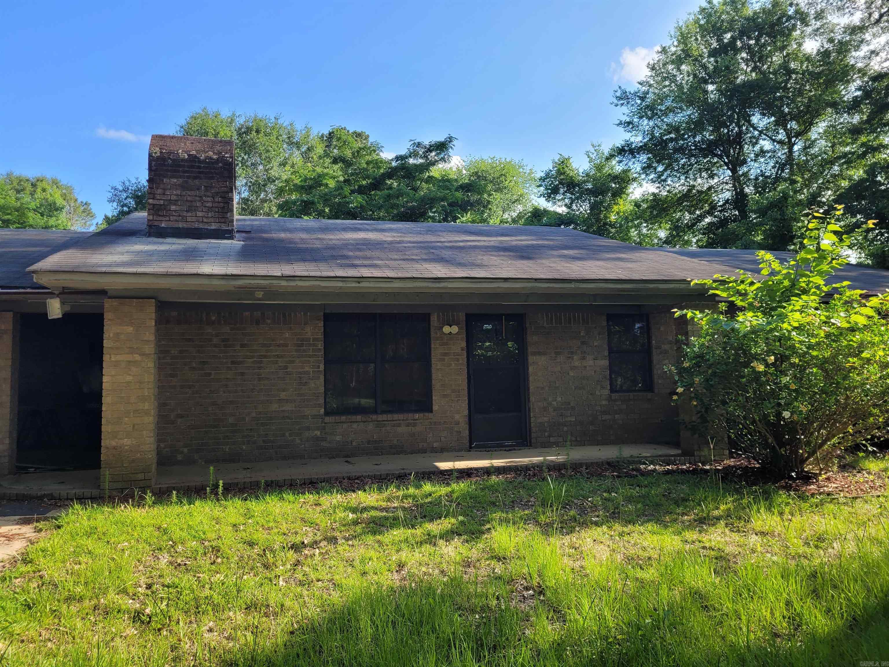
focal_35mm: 26
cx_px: 444
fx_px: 668
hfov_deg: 67.3
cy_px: 334
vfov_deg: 53.1
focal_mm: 5.4
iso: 40
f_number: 1.8
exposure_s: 1/801
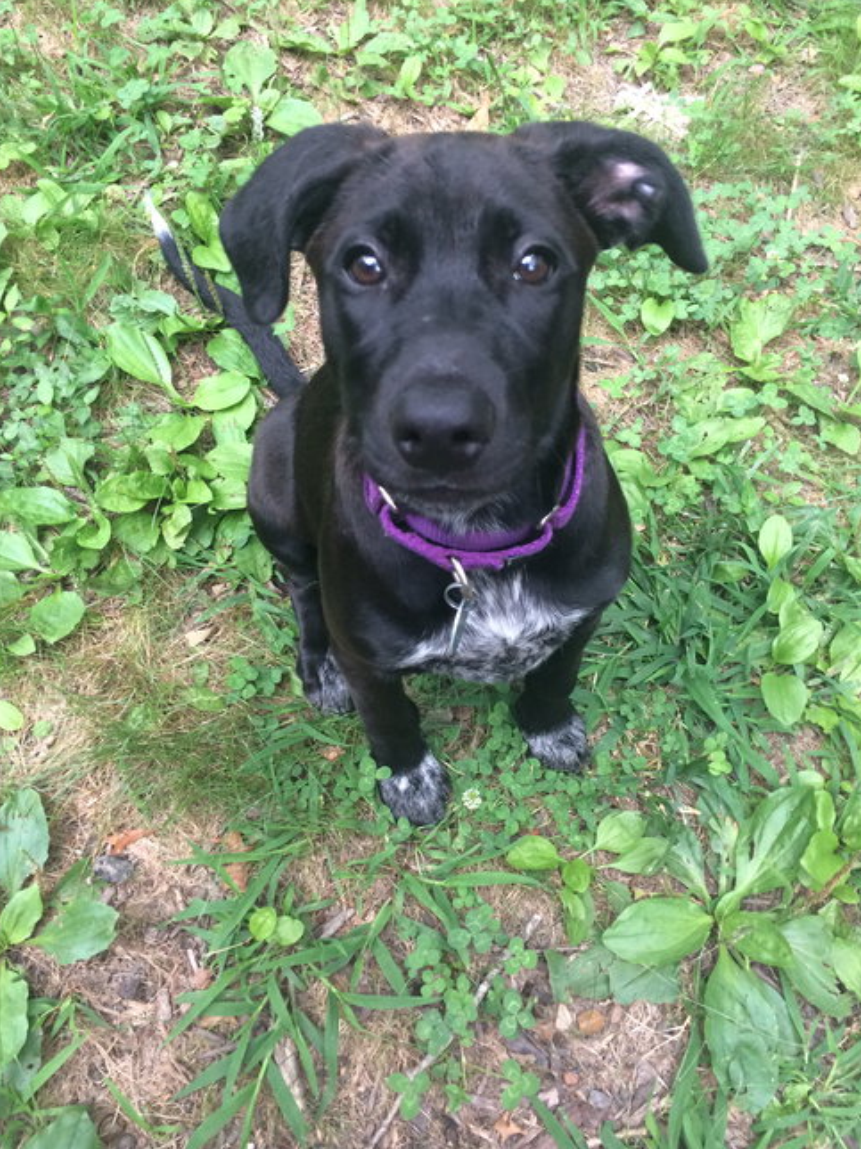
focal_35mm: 30
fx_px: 996
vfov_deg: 60.0
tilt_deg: -55.1
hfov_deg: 46.8
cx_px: 426
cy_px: 574
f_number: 2.2
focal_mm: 4.15
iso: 40
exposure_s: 1/30
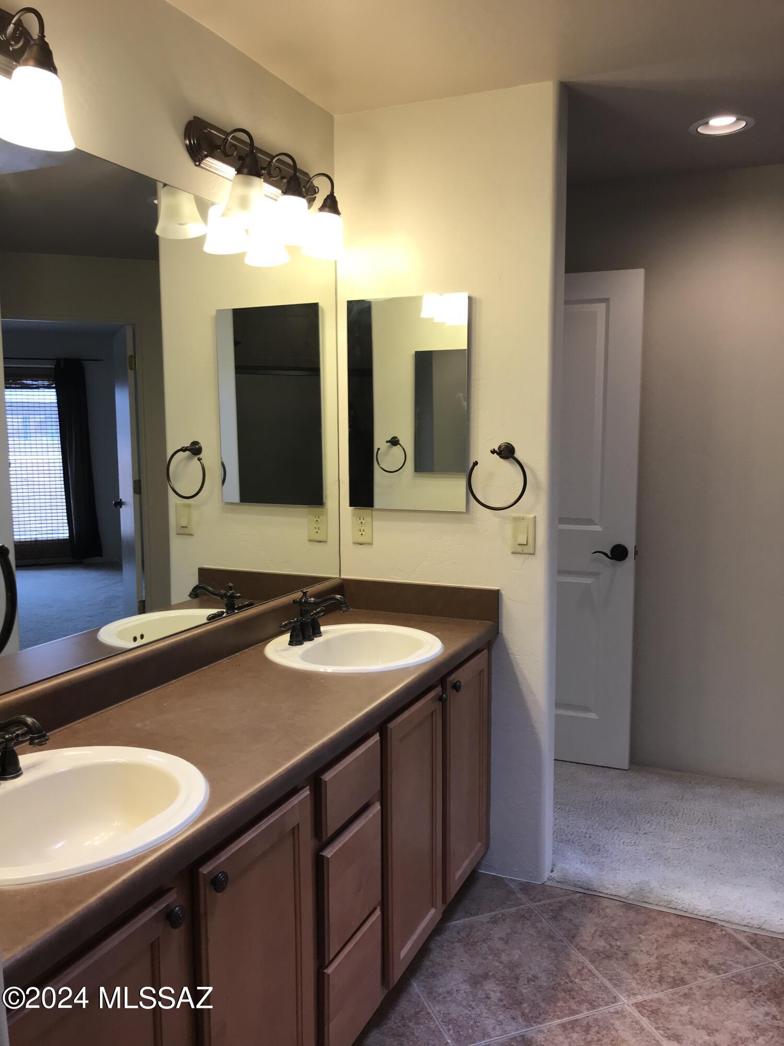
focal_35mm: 28
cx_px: 392
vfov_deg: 63.4
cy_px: 523
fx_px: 846
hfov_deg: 49.7
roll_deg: -0.1
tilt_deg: -6.3
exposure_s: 1/40
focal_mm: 3.99
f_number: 1.8
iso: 32
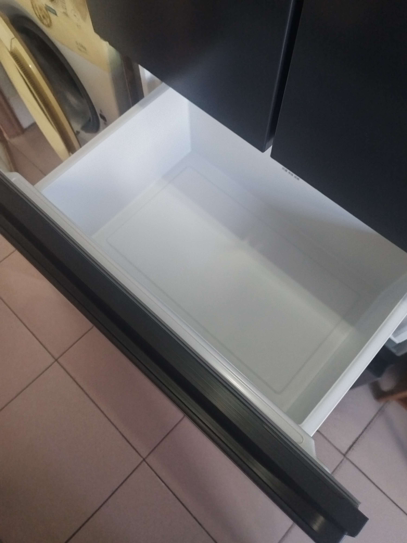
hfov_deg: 58.9
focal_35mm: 23
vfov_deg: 73.9
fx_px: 361
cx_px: 204
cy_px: 272
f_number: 1.9
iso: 4125
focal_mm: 5.52
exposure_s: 1/100
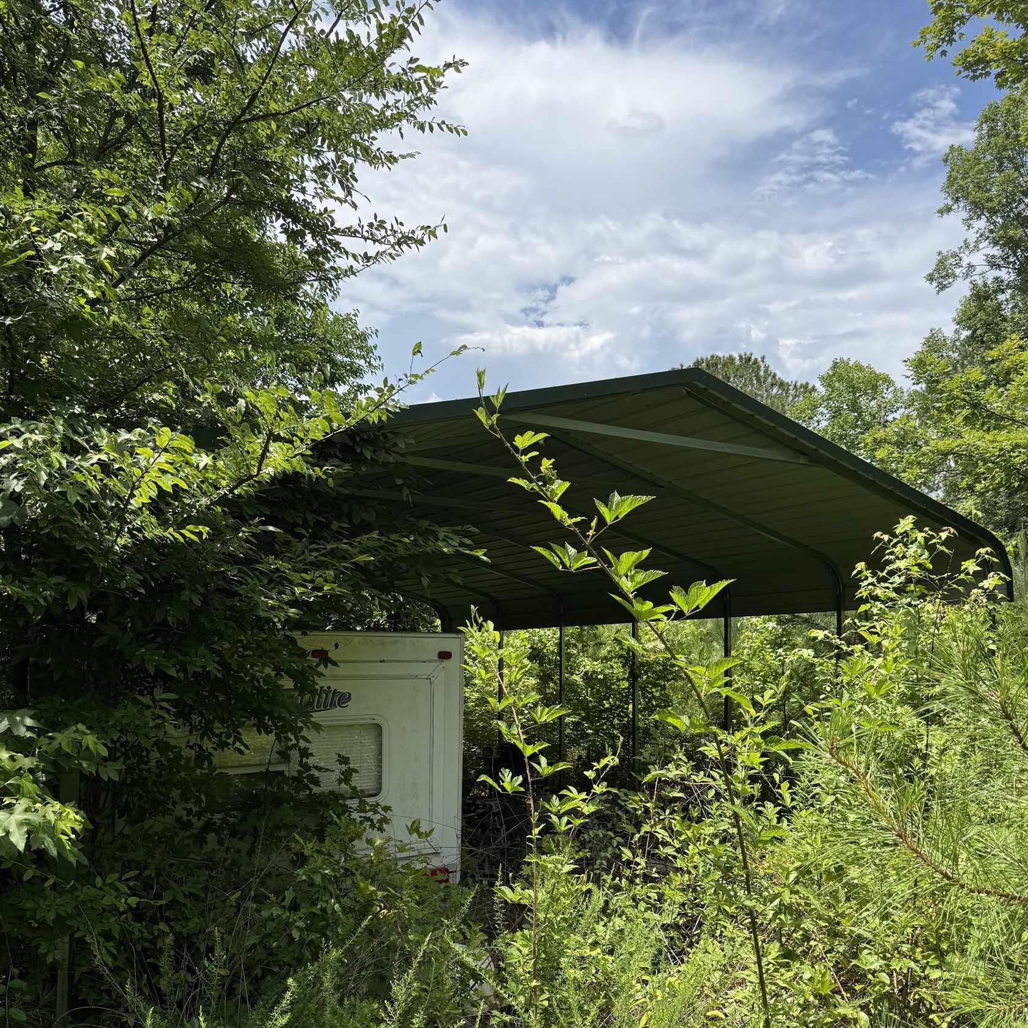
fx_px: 974
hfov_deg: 55.6
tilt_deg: -0.1
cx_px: 519
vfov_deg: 54.9
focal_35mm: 29
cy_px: 652
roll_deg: +0.7
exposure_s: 1/3413
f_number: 1.78
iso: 80
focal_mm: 6.76
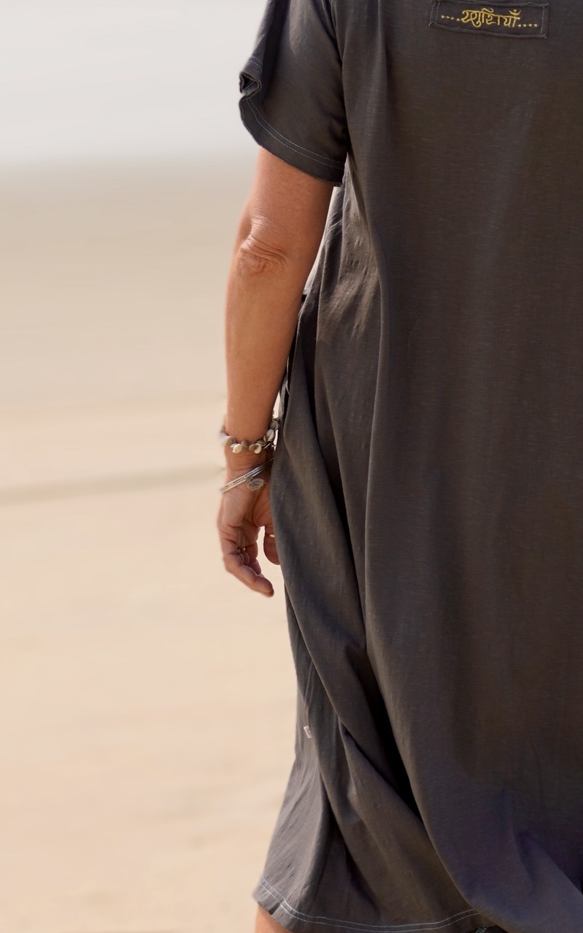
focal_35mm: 98
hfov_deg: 13.3
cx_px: 481
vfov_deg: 21.2
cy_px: 459
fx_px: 2491
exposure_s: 1/500
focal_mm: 32
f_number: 5.6
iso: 100
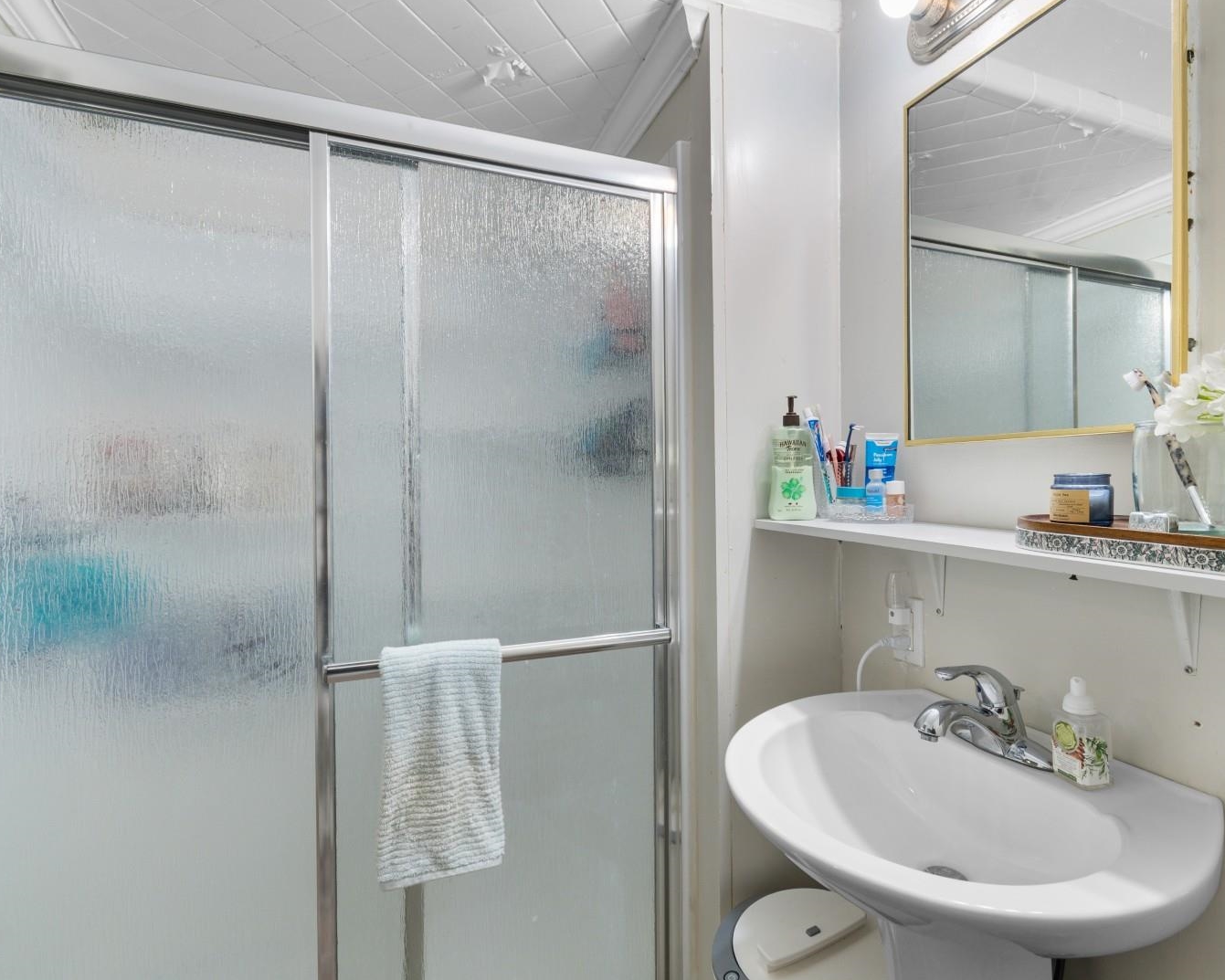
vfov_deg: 77.0
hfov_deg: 89.5
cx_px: 657
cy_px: 488
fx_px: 616
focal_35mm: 17
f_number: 4.5
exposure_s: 1/8
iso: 100
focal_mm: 10
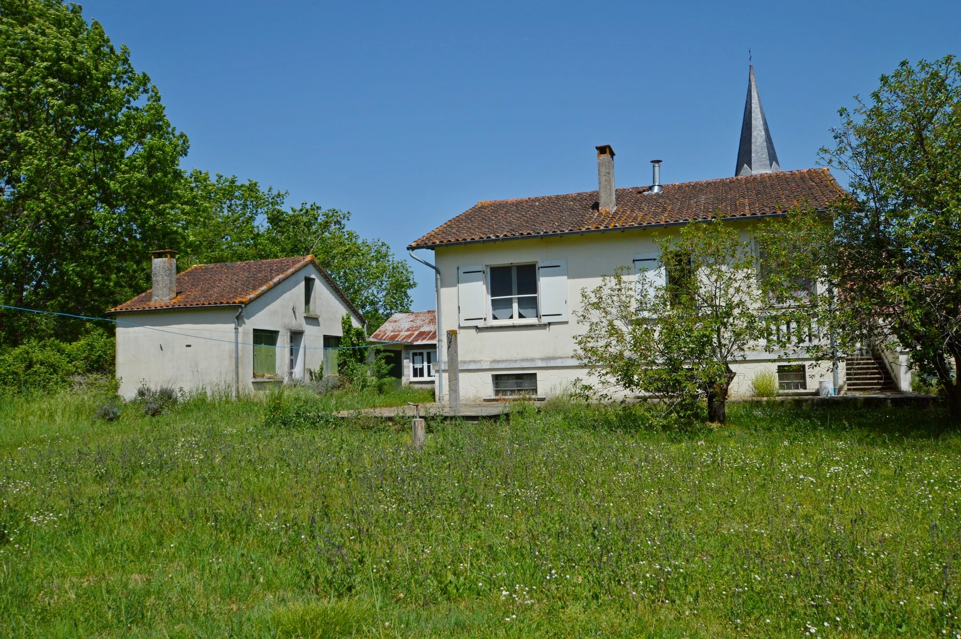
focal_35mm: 30
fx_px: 800
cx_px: 480
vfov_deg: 43.5
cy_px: 320
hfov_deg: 62.0
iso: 100
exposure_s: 1/400
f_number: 10
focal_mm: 20
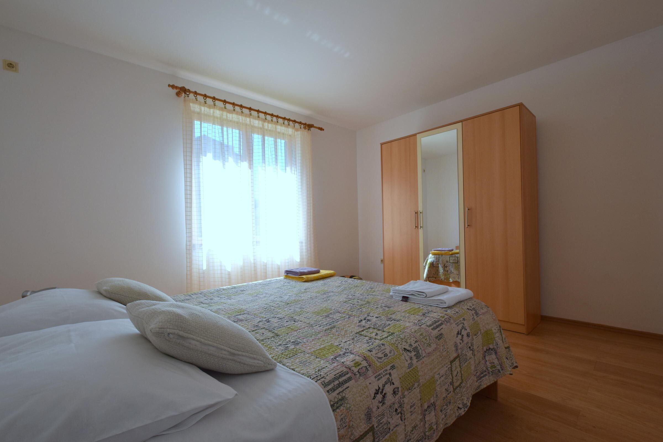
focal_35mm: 15
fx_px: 276
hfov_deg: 100.4
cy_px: 221
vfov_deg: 77.3
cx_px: 332
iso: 250
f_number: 8
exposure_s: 1/250
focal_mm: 10
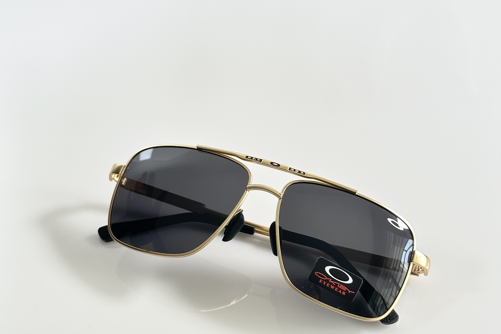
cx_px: 249
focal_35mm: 67
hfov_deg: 30.1
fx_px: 932
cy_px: 216
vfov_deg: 20.3
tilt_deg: -47.6
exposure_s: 1/100
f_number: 1.78
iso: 64
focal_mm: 6.86
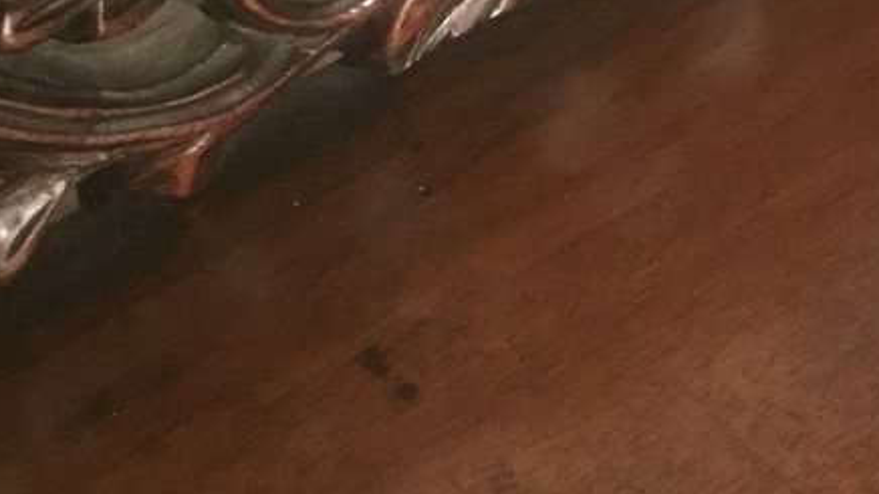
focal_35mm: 93
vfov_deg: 13.0
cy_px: 190
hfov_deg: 22.1
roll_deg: -0.6
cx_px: 875
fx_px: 2167
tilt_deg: -43.0
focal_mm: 3.3
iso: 200
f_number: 2.4
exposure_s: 1/17
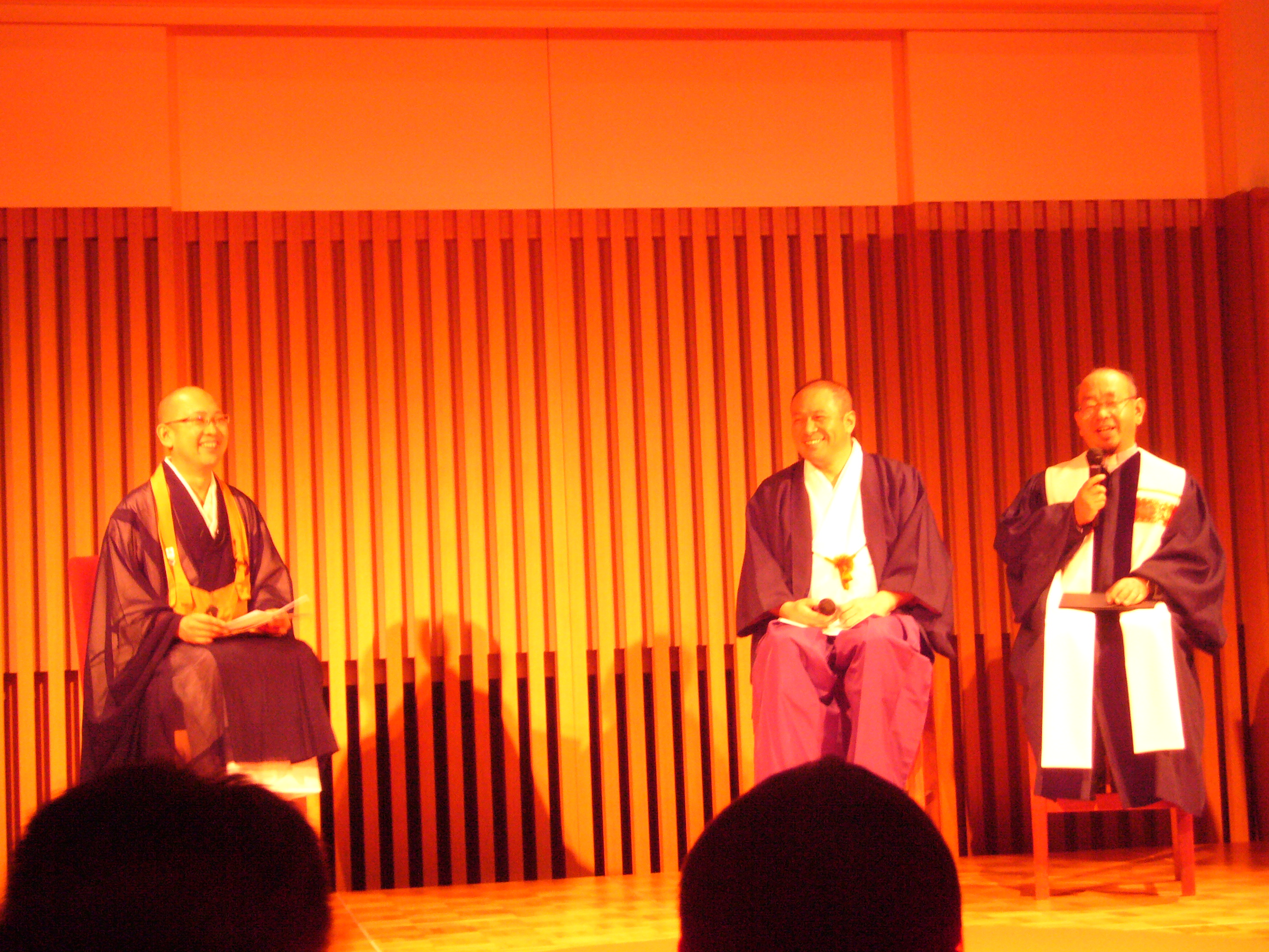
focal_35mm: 73
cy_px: 476
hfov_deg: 26.7
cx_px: 634
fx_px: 2676
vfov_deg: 20.2
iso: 200
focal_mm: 12
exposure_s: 1/8
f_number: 4.5
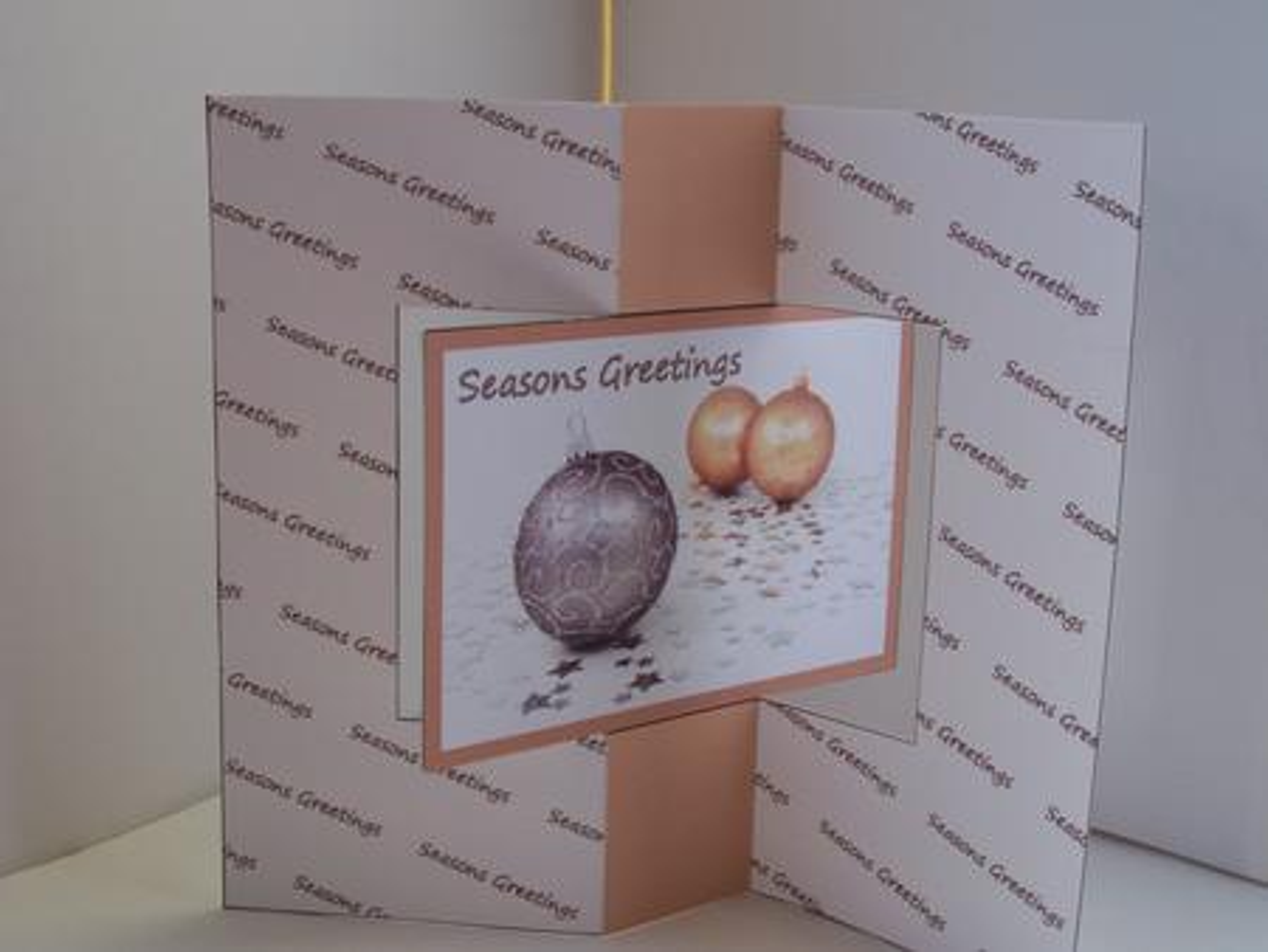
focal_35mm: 53
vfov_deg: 27.5
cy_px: 476
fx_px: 1942
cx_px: 634
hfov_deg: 36.2
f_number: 3.2
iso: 80
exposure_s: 1/197
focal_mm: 8.7
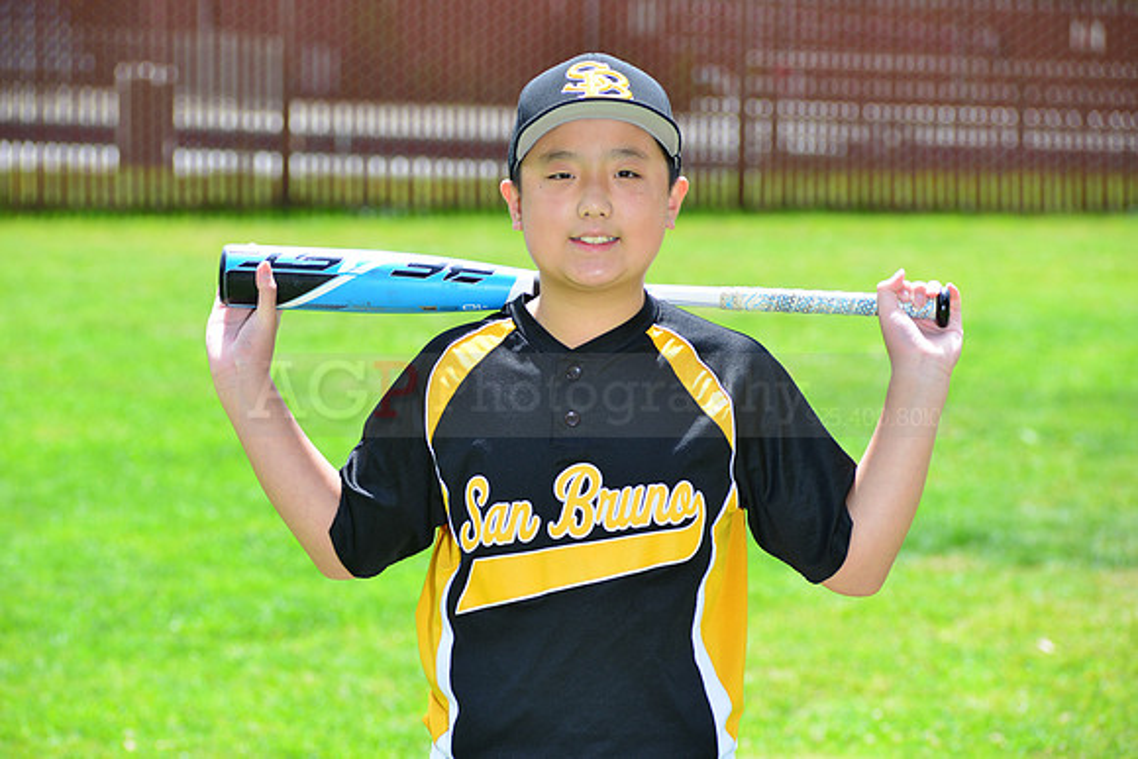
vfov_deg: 9.5
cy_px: 380
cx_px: 569
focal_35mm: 145
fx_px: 4584
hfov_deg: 14.2
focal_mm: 145
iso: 200
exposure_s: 1/200
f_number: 8
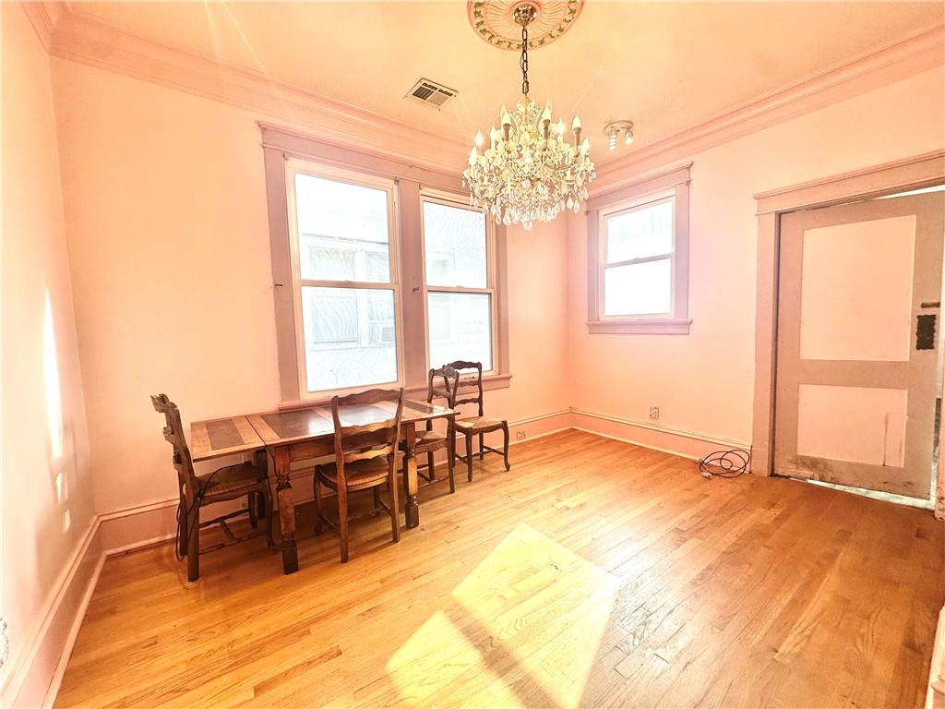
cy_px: 354
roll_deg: +1.2
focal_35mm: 14
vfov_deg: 85.7
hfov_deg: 102.1
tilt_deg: -4.5
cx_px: 472
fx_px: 382
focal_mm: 2.22
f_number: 2.2
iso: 50
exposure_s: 1/120
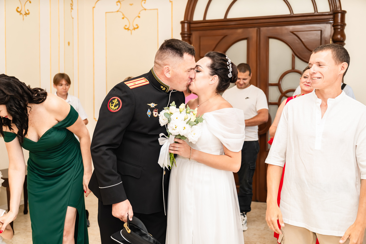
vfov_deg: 33.4
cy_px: 122
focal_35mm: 40
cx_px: 183
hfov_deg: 48.5
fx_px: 407
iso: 500
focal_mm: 40
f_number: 3.5
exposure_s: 1/250
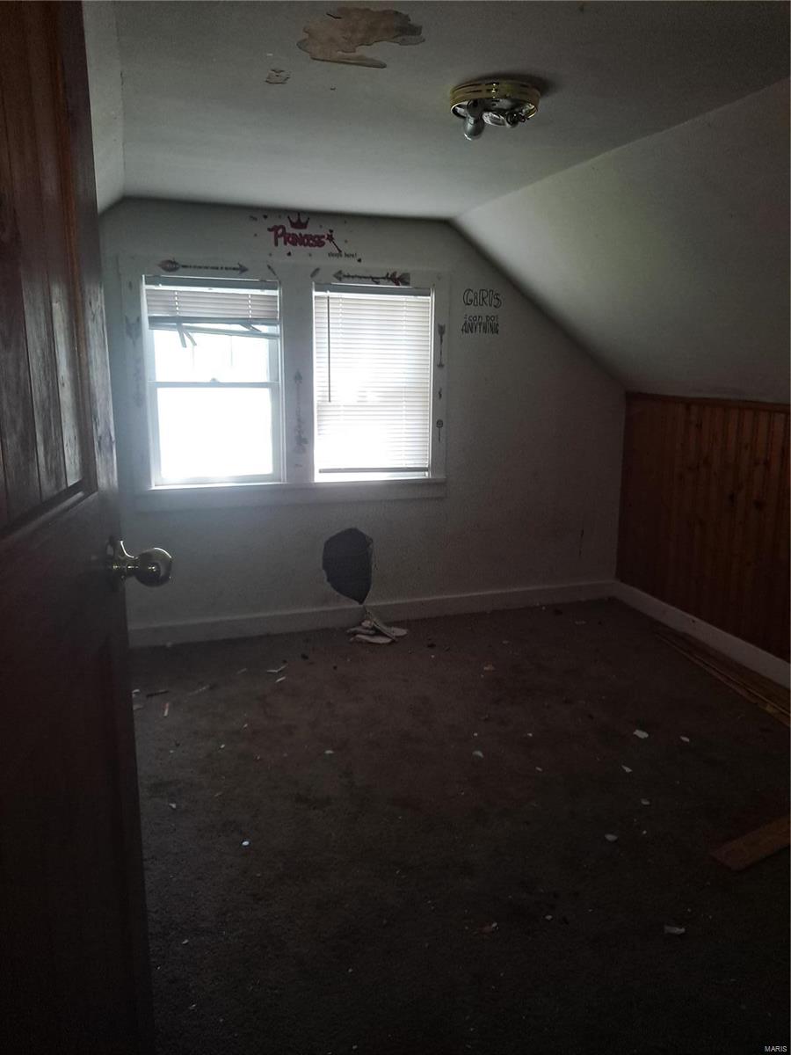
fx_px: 762
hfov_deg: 54.9
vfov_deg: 69.4
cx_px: 396
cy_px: 528
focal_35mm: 25
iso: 100
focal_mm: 4.6
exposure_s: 1/60
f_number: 2
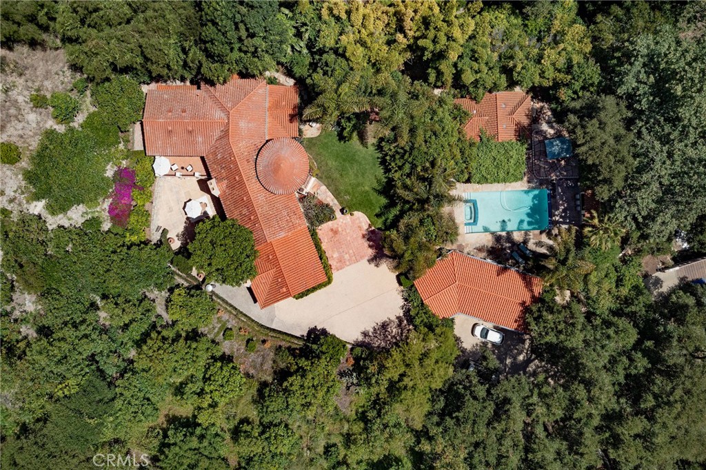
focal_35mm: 28
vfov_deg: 46.4
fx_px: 549
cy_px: 235
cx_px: 353
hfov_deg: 65.5
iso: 100
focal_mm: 10.26
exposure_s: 1/100
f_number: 7.1
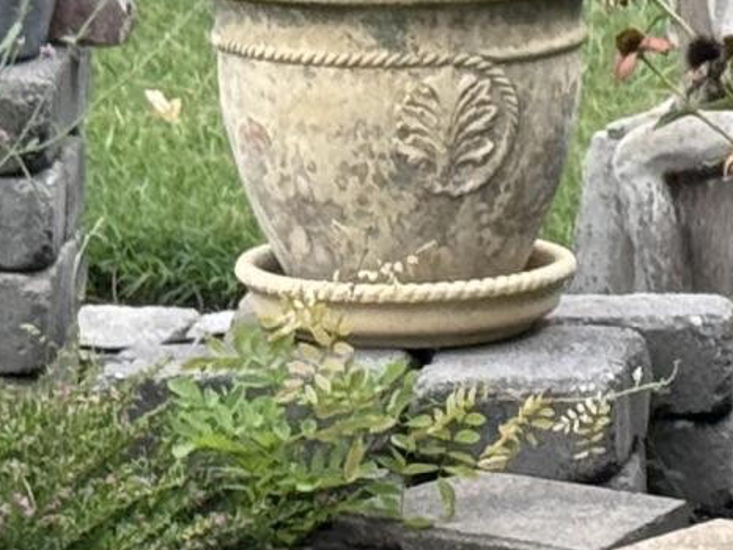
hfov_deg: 6.4
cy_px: 523
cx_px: 423
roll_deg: -1.0
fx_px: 6547
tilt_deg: -14.0
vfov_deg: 4.8
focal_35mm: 309
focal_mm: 6.76
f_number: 1.78
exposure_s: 1/506
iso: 100
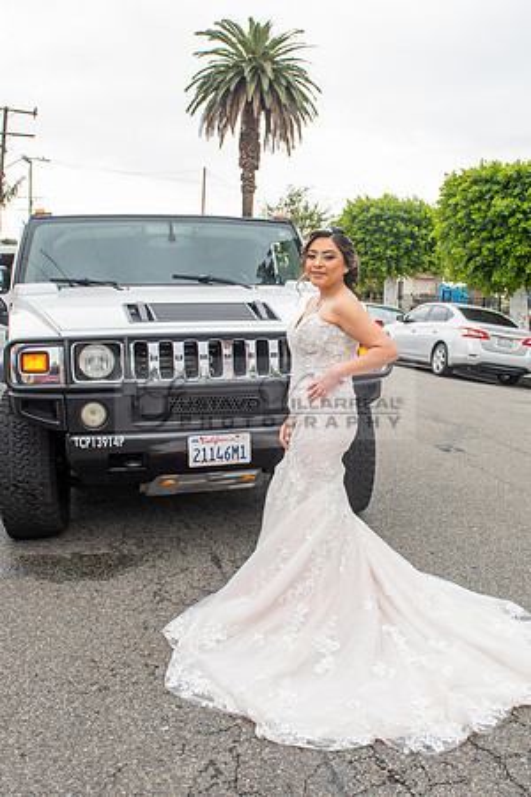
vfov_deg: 53.2
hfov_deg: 36.8
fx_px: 796
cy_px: 398
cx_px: 318
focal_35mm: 36
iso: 500
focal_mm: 24
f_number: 5.6
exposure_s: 1/200
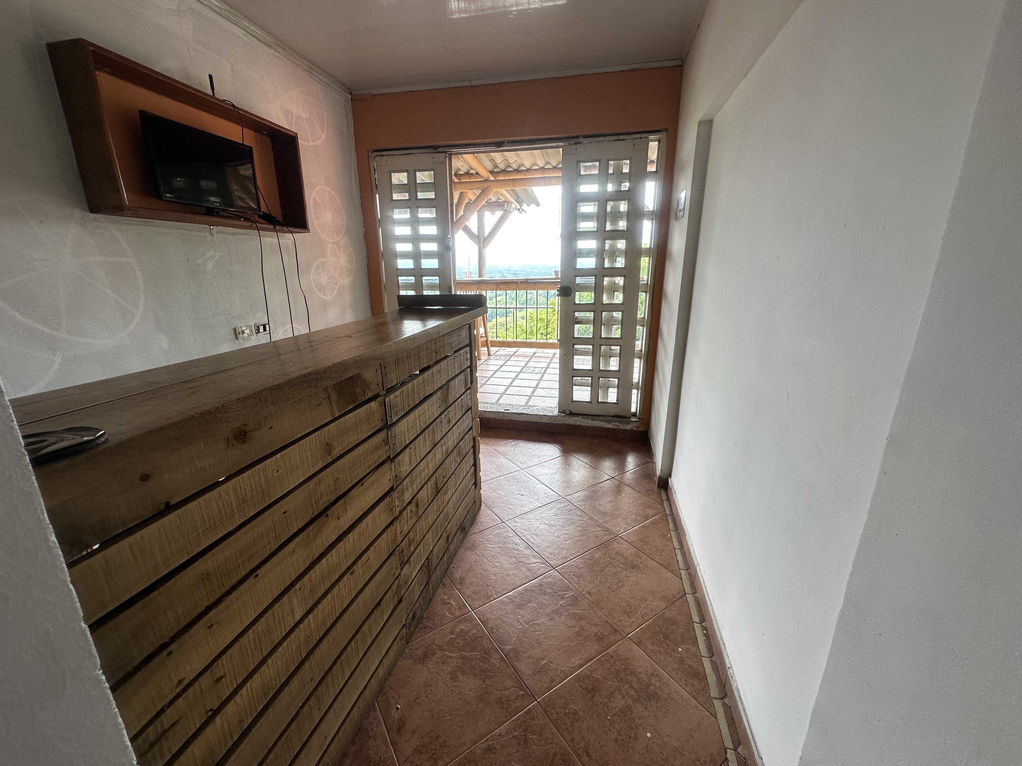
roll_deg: -0.6
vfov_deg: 85.7
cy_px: 383
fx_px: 413
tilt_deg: -15.1
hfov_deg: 102.1
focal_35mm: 14
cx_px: 511
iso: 64
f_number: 2.2
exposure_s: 1/99
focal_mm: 2.22
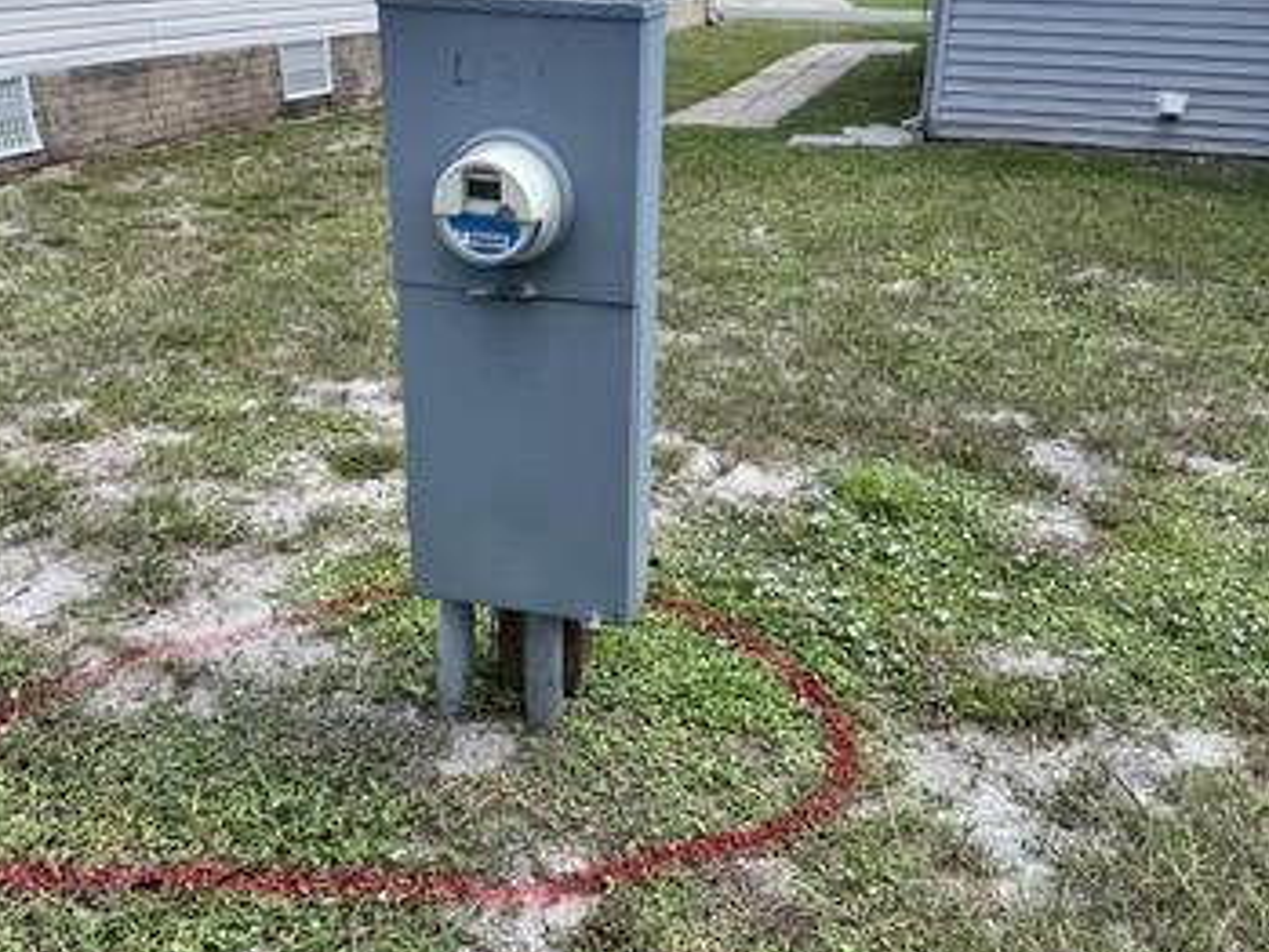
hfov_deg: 55.3
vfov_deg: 42.9
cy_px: 425
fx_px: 1210
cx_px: 622
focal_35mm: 33
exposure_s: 1/1767
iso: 80
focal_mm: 6.76
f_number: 1.78
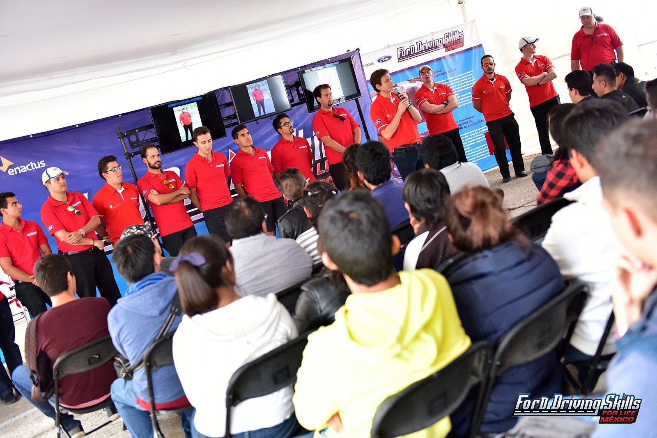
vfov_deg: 31.9
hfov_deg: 46.4
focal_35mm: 42
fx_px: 767
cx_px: 328
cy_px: 219
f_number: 2.8
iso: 2000
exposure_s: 1/320
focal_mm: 42
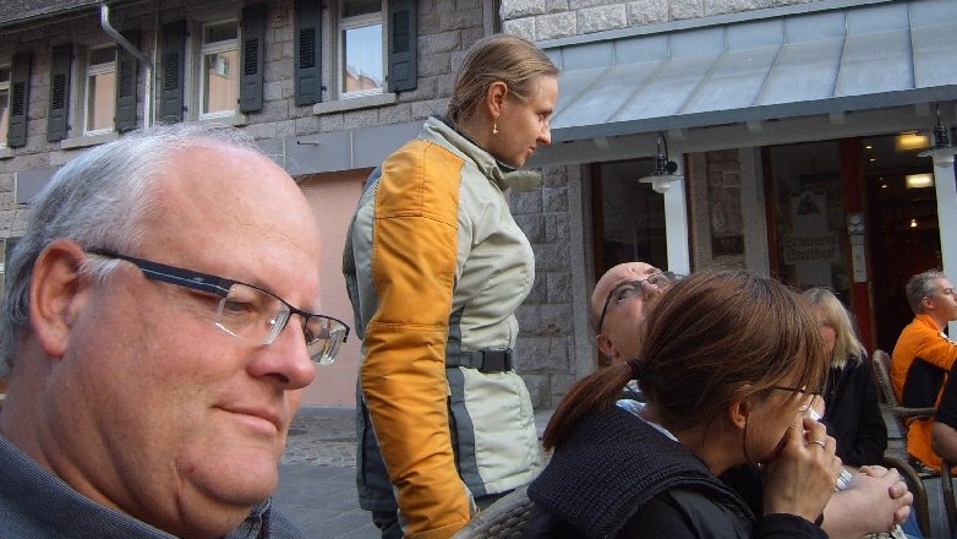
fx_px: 990
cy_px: 183
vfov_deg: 30.2
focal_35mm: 39
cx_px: 478
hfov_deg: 51.6
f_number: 2.8
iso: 50
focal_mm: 5.8
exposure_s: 1/125
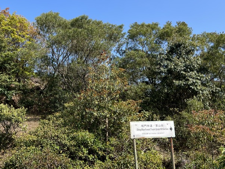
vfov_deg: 32.8
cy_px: 98
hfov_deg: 42.5
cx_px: 78
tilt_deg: +7.8
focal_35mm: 44
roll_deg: +3.2
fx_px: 286
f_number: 1.5
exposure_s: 1/2083
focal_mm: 5.7
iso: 50
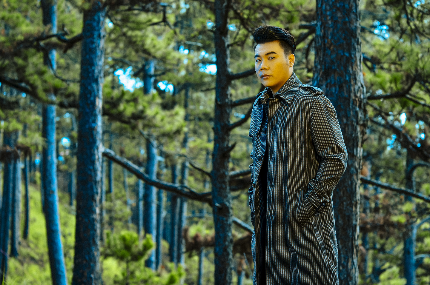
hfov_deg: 16.1
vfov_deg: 10.7
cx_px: 215
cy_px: 142
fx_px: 1520
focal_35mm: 128
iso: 320
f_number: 4
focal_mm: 85
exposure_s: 1/250
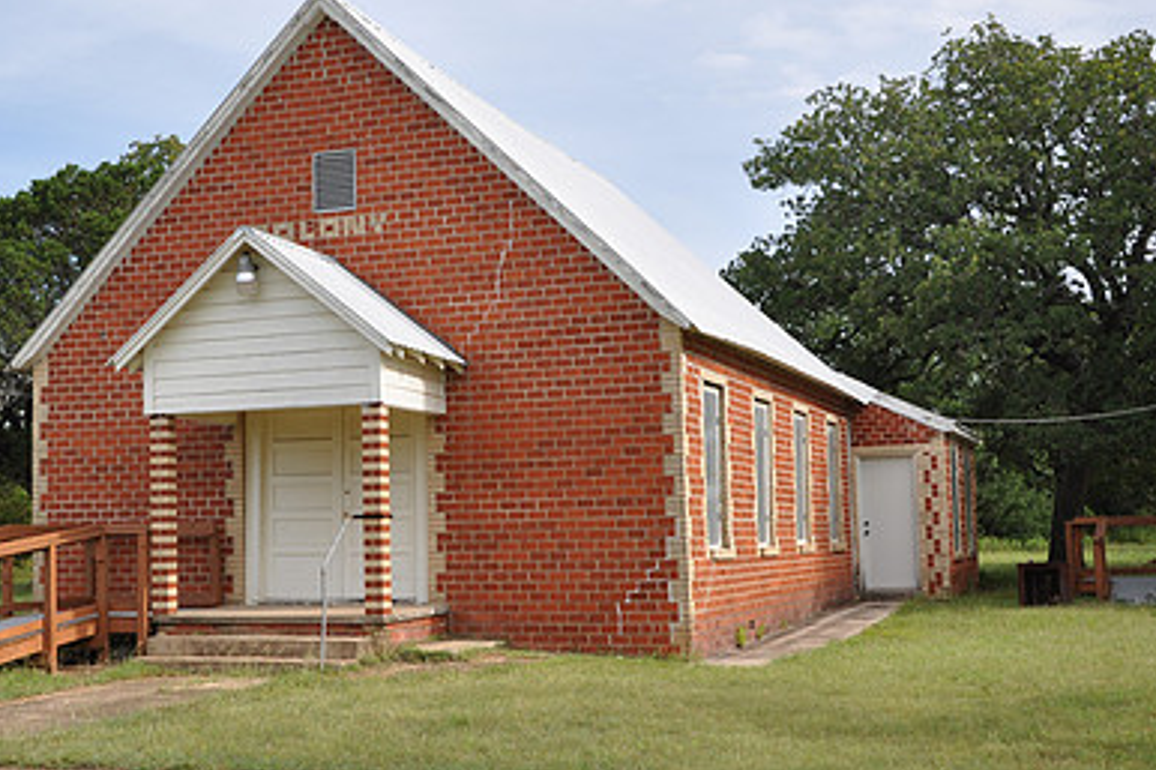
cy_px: 373
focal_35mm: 54
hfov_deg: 36.6
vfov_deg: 25.0
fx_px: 1733
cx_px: 410
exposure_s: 1/160
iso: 200
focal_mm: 24
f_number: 6.3
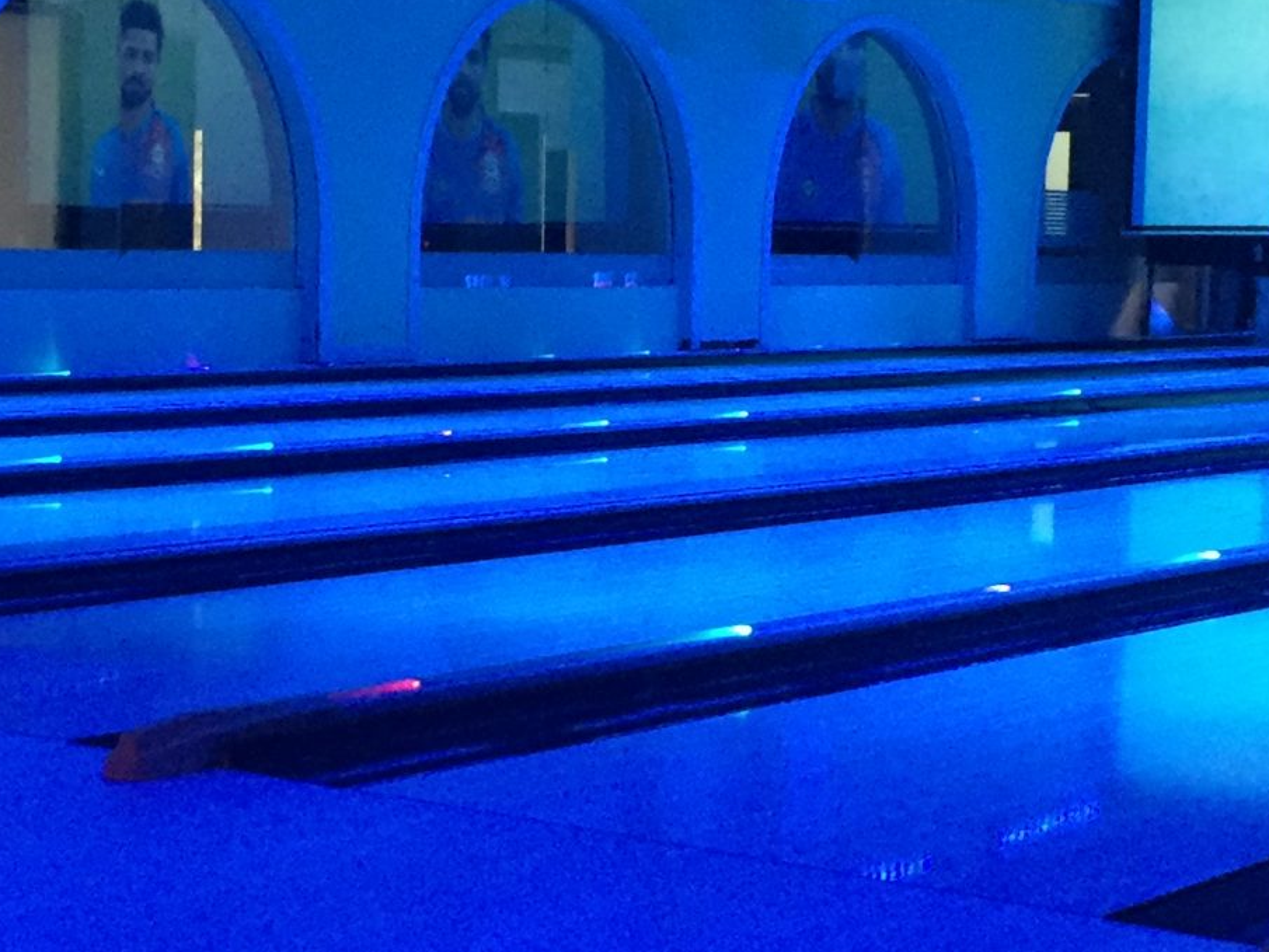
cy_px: 580
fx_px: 3006
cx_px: 494
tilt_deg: -8.1
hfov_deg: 23.8
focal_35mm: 82
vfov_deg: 18.0
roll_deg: -2.8
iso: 250
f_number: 2.2
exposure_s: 1/25
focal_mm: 4.15
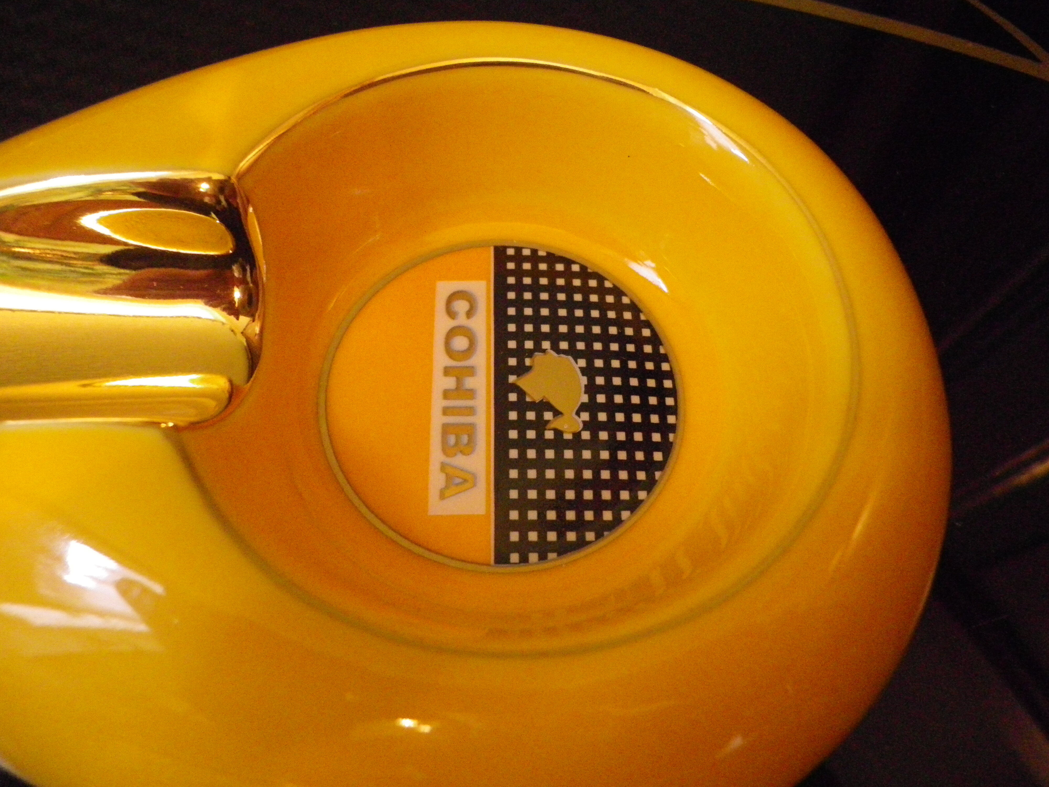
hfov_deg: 63.4
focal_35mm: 28
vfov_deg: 49.7
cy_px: 394
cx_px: 524
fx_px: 849
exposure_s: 1/20
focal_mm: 4.9
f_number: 2.6
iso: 800
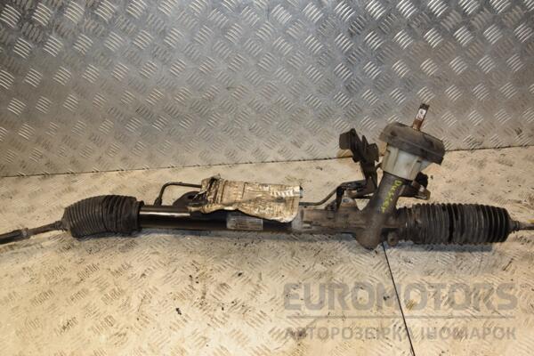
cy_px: 178
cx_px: 267
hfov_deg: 57.2
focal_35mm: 33
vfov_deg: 40.0
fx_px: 489
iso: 800
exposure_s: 1/200
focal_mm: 22
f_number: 5.6
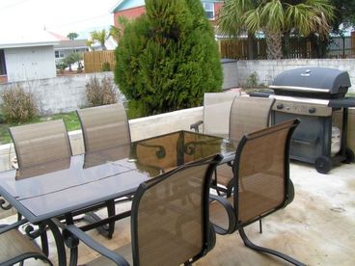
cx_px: 178
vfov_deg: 37.7
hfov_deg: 49.0
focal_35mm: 38
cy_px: 133
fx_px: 390
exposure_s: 1/125
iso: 50
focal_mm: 5.8
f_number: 5.6
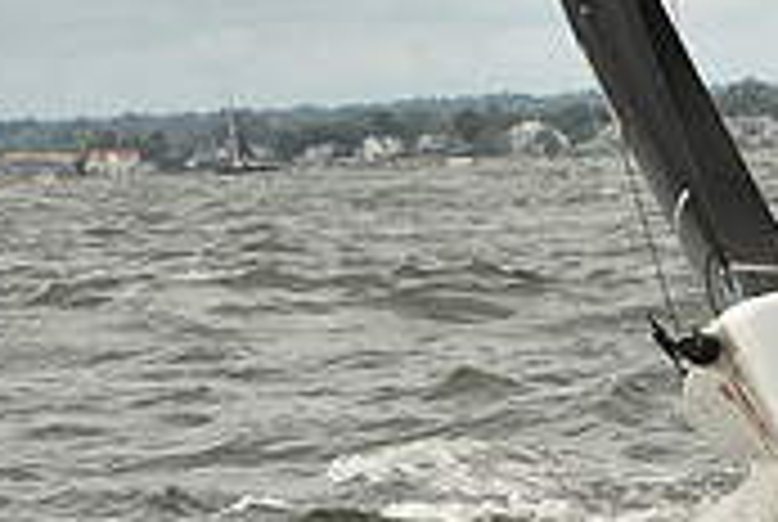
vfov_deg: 2.9
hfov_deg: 4.4
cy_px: 281
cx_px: 949
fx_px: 10153
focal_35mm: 469
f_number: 9
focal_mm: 140
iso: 250
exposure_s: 1/800
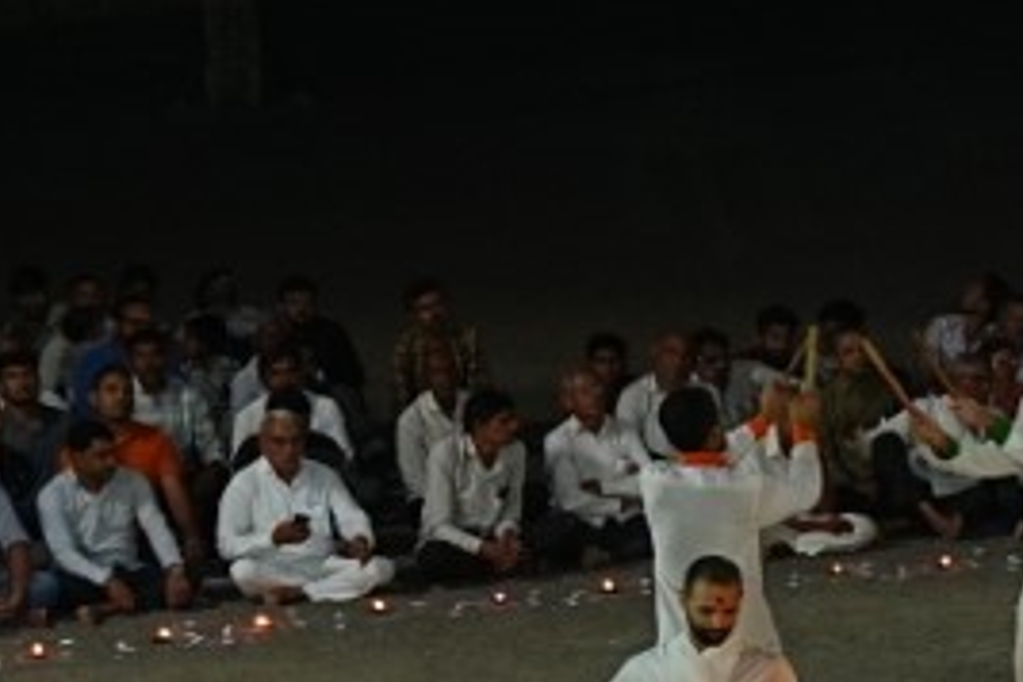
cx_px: 2027
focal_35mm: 249
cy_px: 368
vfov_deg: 5.5
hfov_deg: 7.9
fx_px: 7075
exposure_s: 1/160
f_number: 3.5
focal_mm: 41
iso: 1250
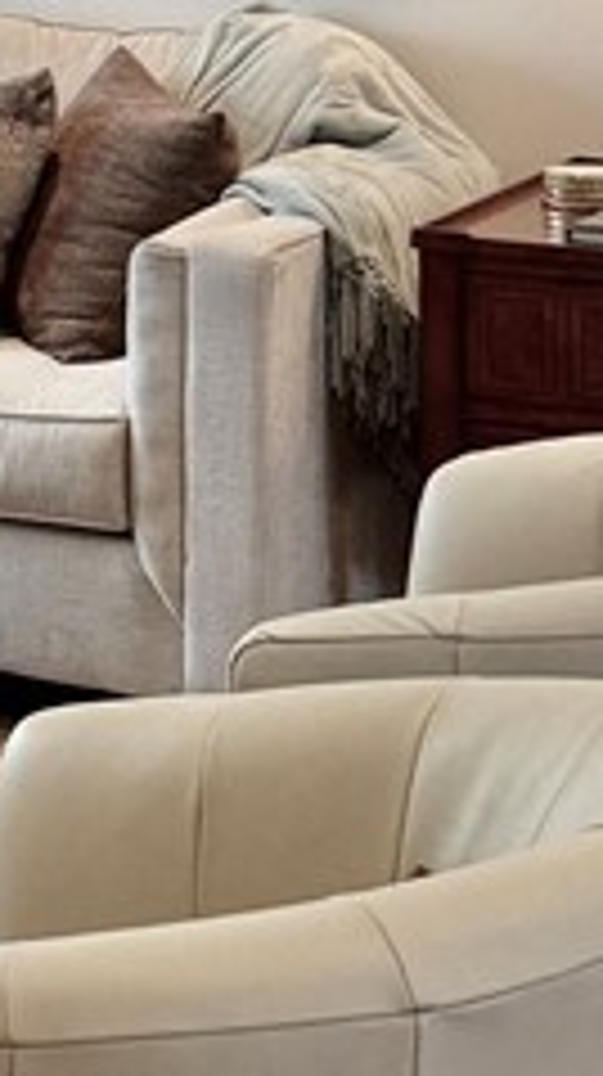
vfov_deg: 18.4
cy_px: -113
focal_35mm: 112
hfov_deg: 9.9
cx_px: -657
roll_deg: +1.9
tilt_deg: -3.0
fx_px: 3192
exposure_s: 1/120
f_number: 1.78
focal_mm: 6.76
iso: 160
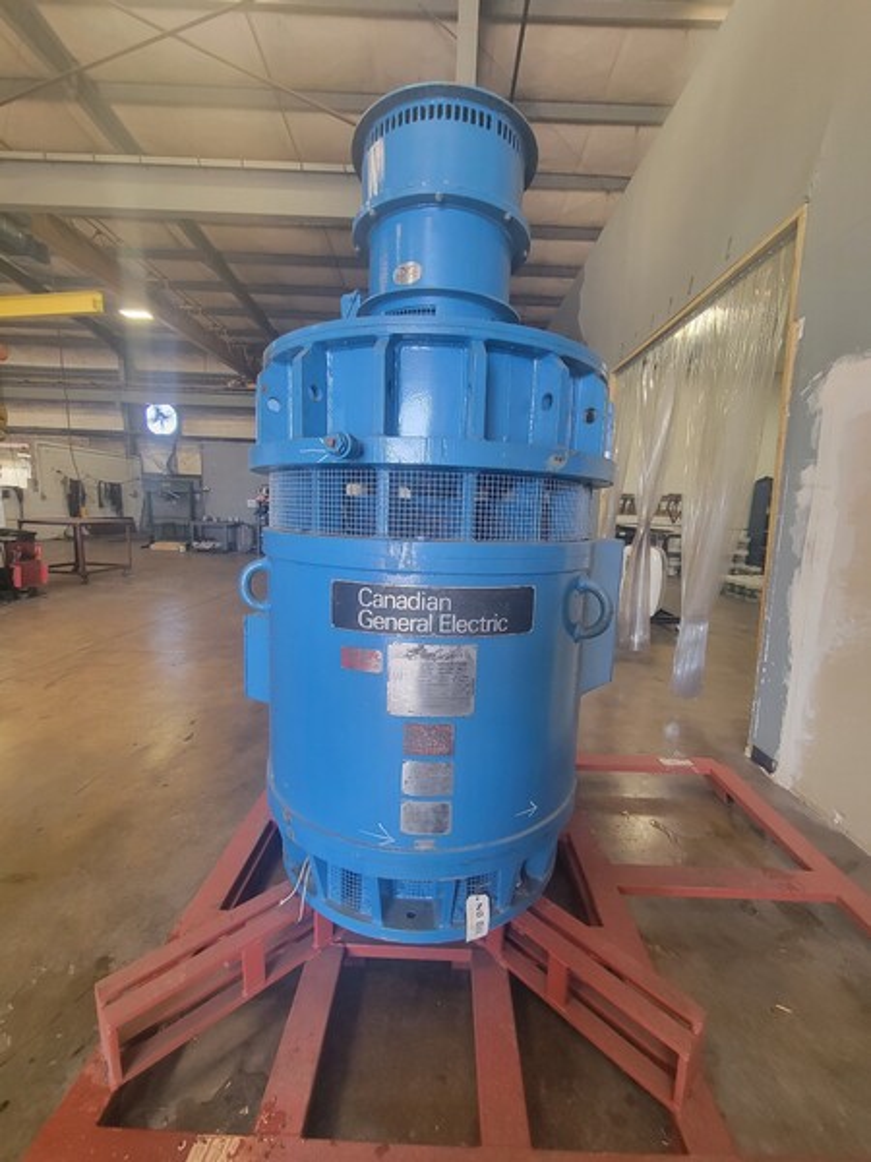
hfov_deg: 89.9
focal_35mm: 13
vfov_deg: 106.2
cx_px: 436
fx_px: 436
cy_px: 581
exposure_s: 1/60
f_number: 2.2
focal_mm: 2.2
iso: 200
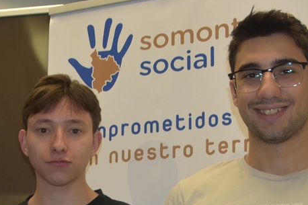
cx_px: 77
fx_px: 841
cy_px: 212
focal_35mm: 98
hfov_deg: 20.6
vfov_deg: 13.7
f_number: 4
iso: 400
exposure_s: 1/125
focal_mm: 25
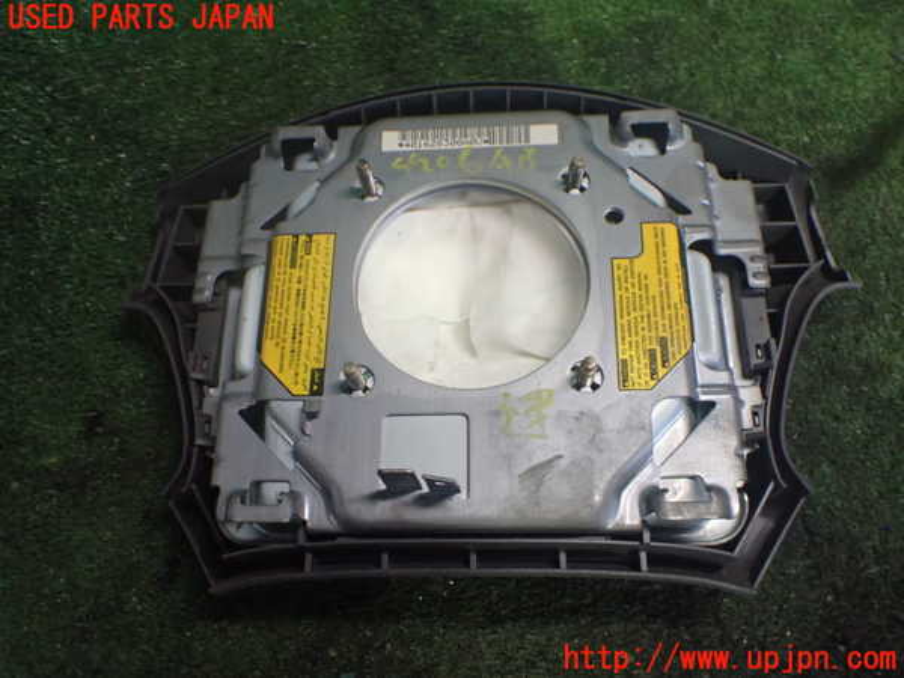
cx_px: 452
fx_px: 783
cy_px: 339
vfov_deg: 46.8
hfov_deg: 60.0
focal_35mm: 30
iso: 800
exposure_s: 1/125
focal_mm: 5.4
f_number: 2.3
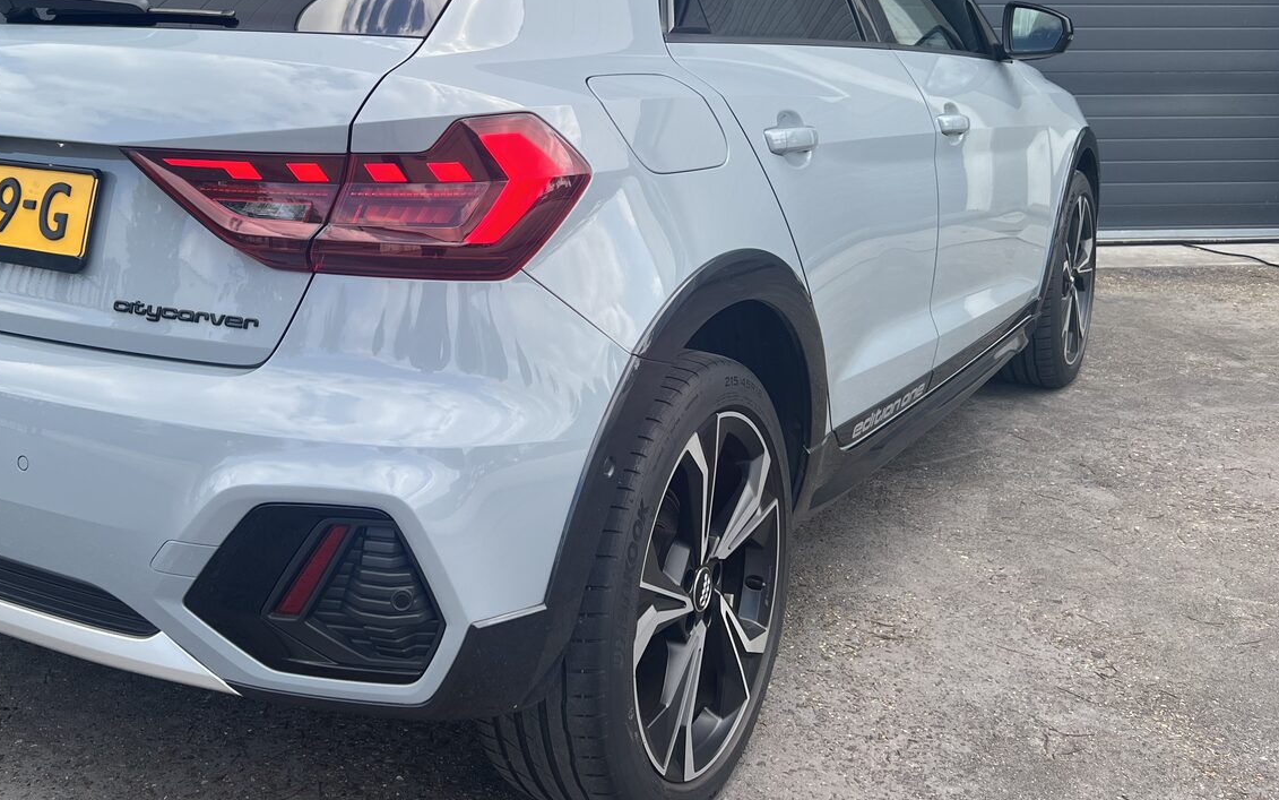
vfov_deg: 31.9
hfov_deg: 49.8
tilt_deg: -5.4
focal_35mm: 39
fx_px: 1359
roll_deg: +0.8
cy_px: 157
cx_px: 472
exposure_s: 1/1038
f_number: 1.5
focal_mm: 5.7
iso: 50
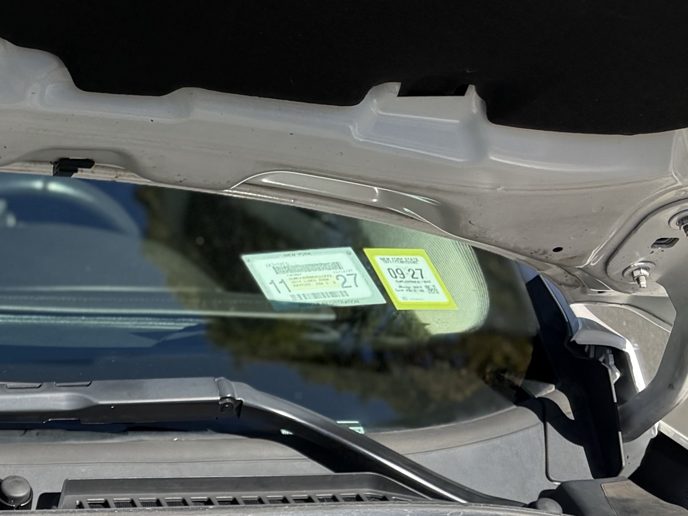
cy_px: 781
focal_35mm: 78
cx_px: -298
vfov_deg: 17.0
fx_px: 1550
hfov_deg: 21.6
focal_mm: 6.76
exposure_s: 1/2053
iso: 80
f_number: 1.78
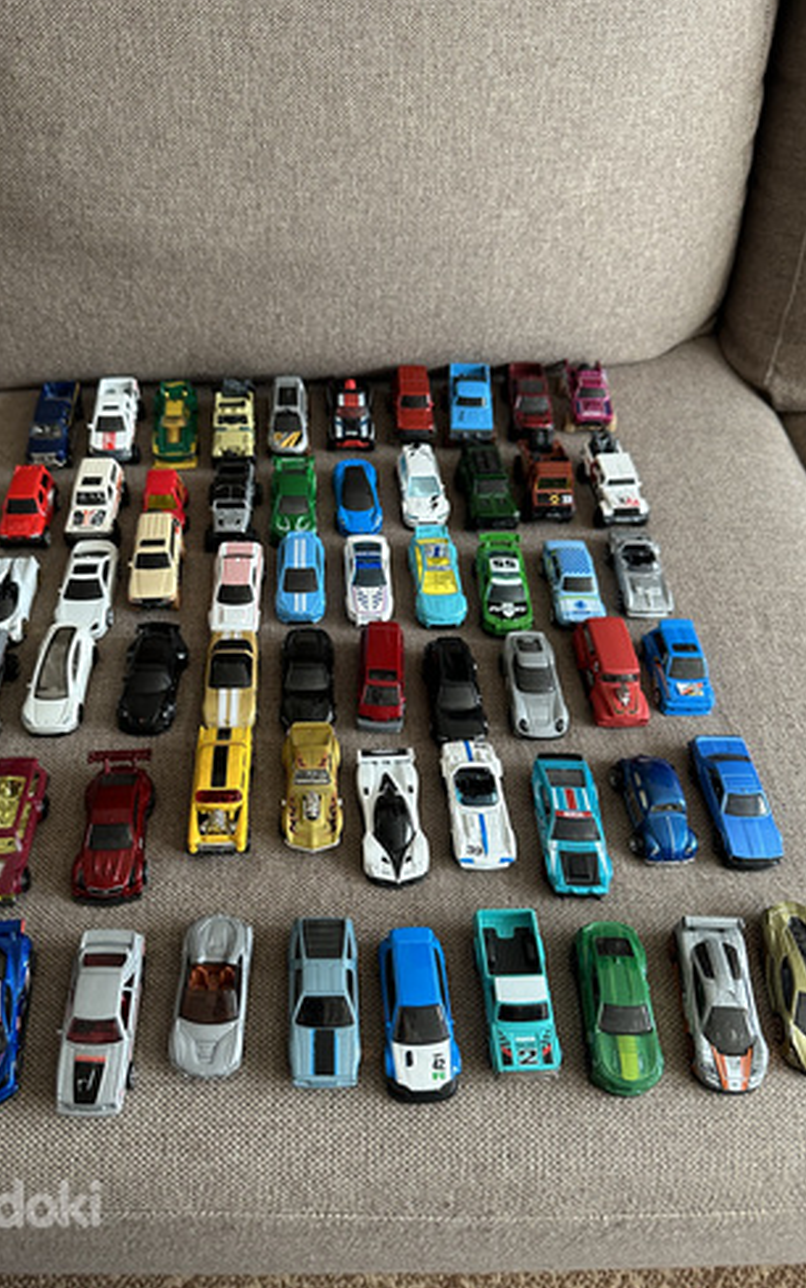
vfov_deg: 70.4
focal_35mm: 26
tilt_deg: -52.8
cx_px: 333
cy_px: 637
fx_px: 913
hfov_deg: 47.4
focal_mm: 6.86
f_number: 1.78
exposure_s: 1/60
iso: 250
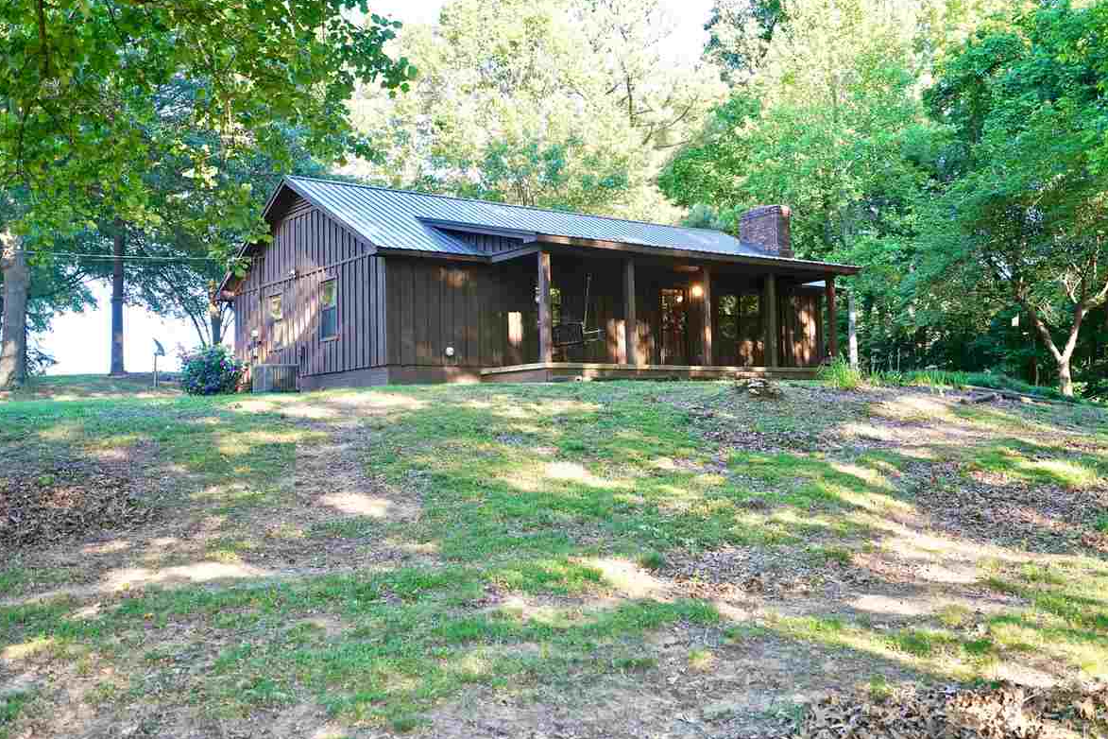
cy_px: 351
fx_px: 1108
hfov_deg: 53.1
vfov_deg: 36.9
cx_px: 583
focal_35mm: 36
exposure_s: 1/160
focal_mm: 33
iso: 400
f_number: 4
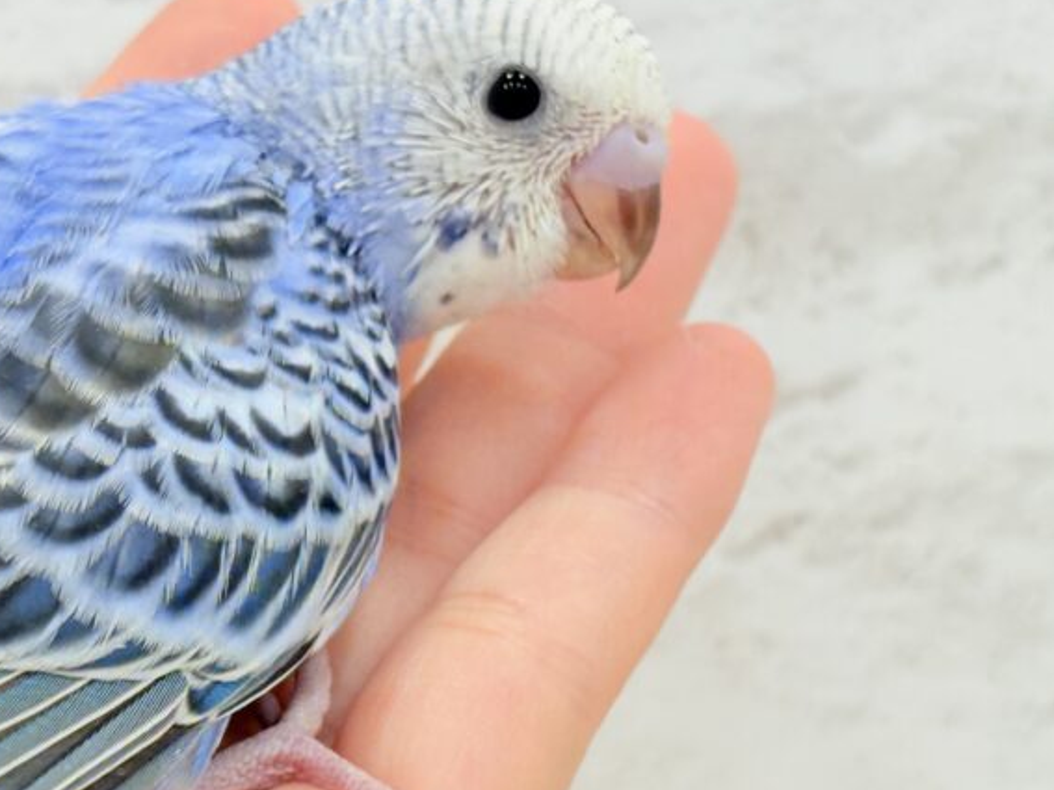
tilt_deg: -2.8
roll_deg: -3.8
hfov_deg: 17.9
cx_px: 407
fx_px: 3349
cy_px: 483
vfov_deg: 13.4
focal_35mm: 110
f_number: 1.6
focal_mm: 5.96
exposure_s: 1/100
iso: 64
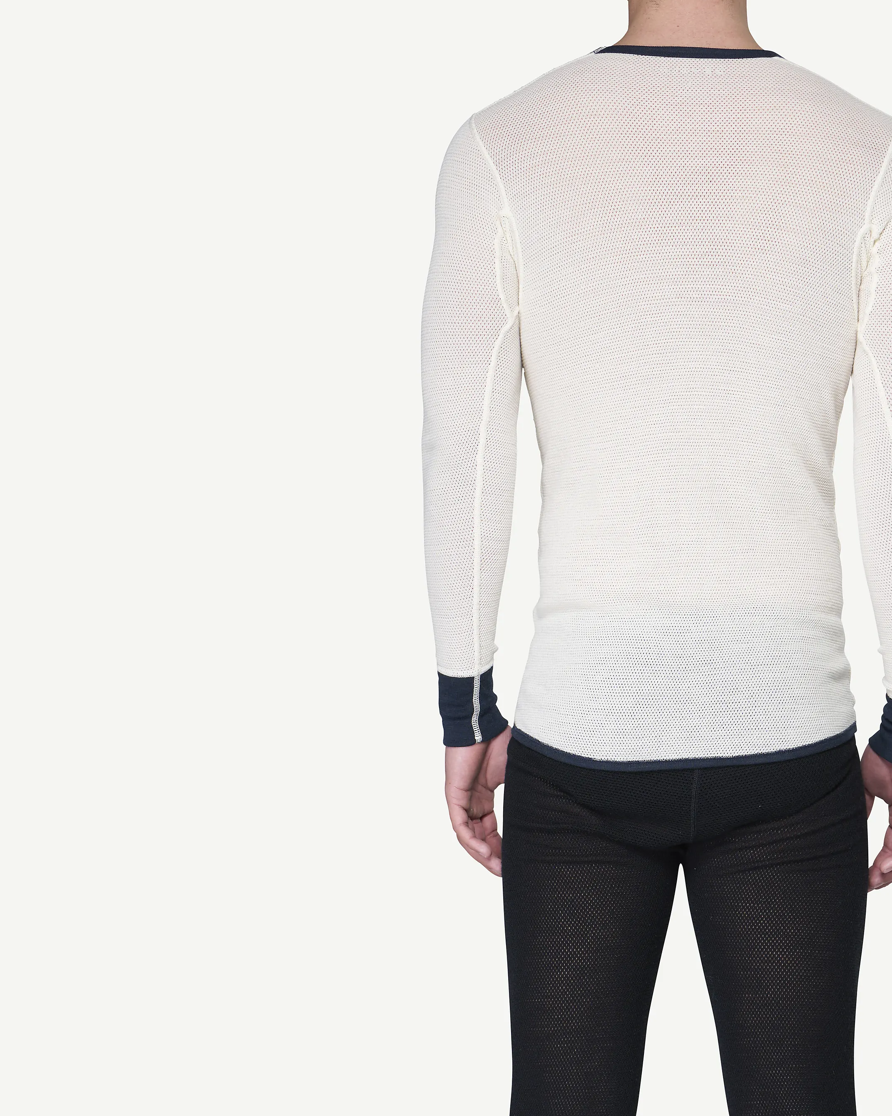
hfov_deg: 10.9
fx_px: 4653
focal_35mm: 141
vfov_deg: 13.6
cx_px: 663
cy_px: 783
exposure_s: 1/50
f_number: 5.6
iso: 100
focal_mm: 70
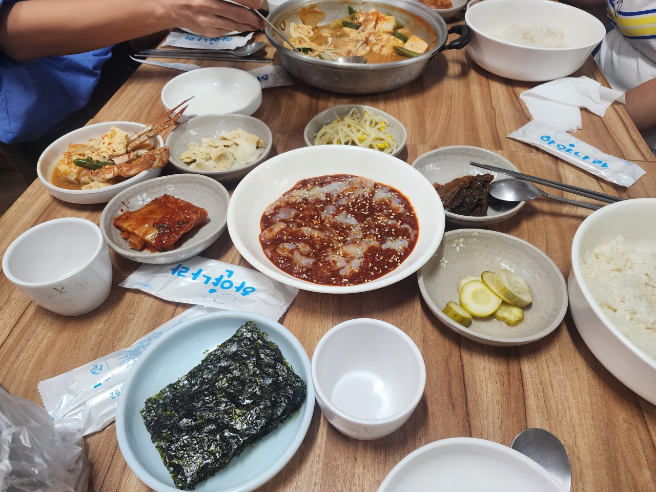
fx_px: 436
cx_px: 328
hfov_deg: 73.9
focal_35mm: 23
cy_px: 246
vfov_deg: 58.9
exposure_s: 1/120
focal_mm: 6.4
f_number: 1.8
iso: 320
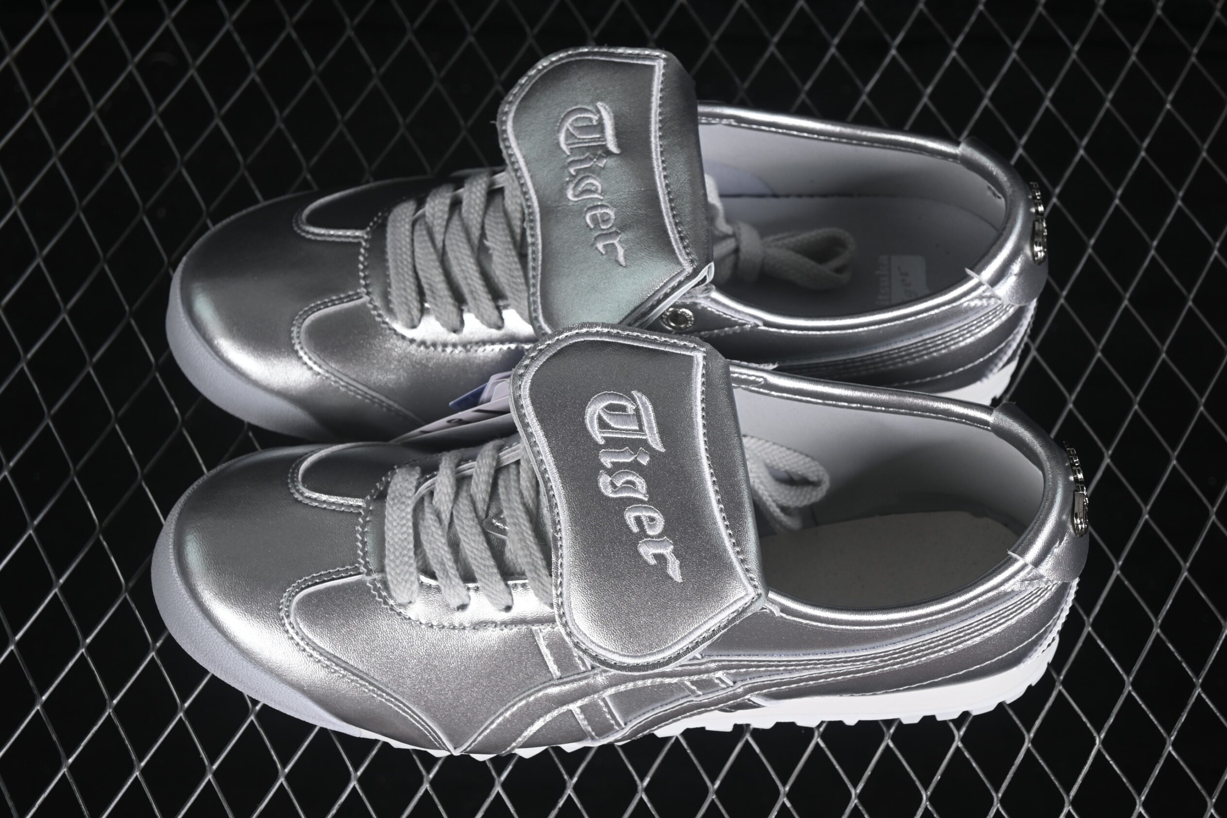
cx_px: 614
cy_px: 412
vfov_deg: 17.9
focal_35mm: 76
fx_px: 2590
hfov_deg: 26.7
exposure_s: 1/80
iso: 160
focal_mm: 50
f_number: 7.1
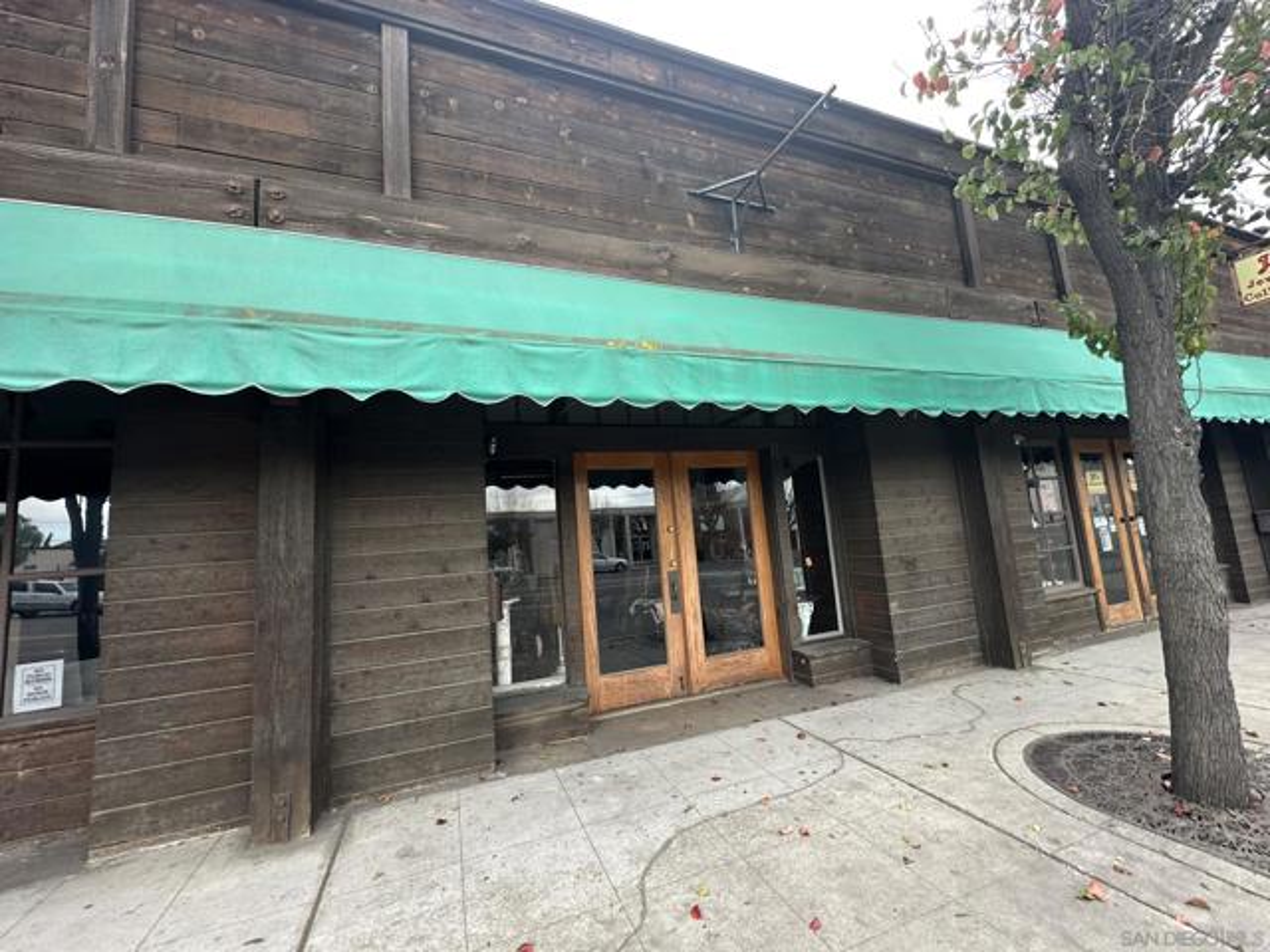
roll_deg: +2.0
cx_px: 635
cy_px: 476
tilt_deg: +11.9
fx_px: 514
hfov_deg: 102.1
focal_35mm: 14
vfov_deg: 85.7
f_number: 2.2
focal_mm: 2.22
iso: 80
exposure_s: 1/99
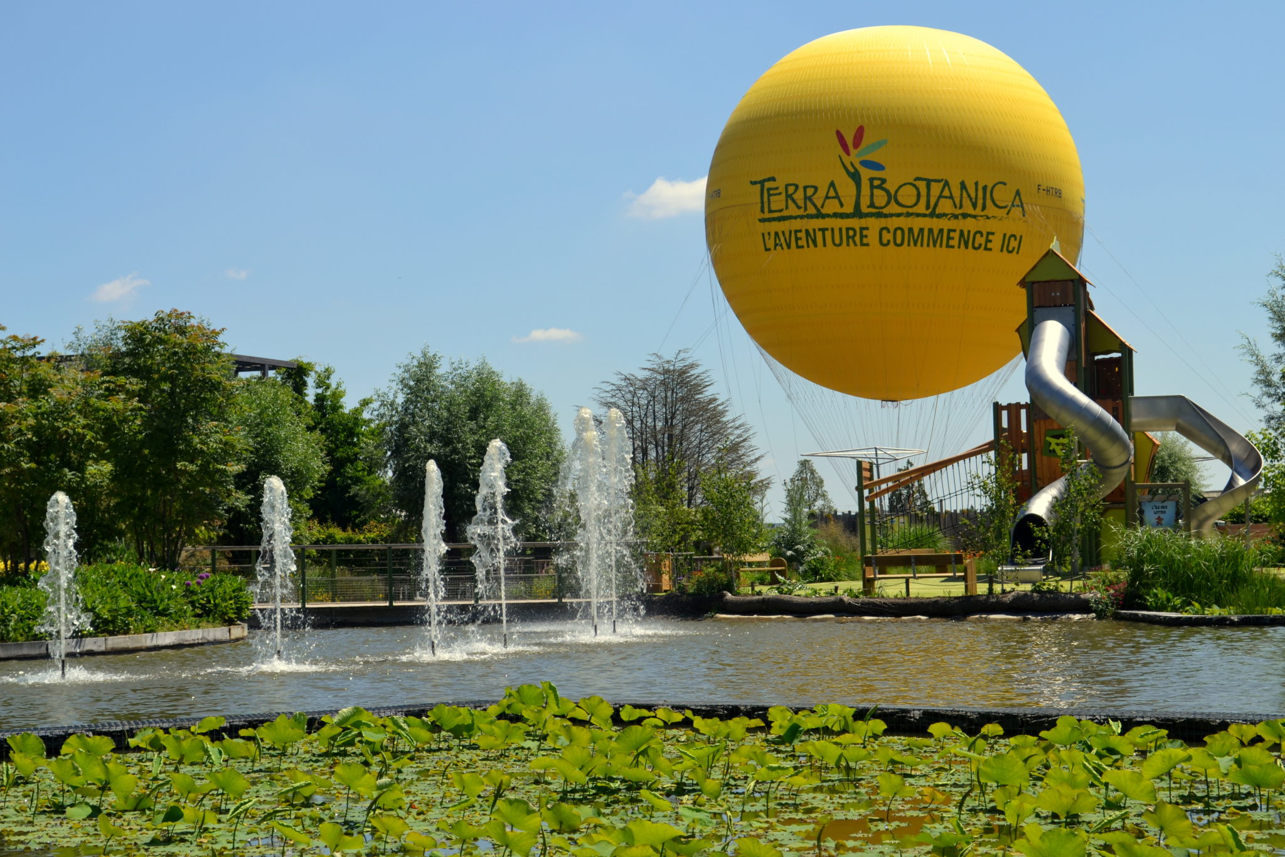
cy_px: 428
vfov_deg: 19.7
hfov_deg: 29.2
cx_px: 642
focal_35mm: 69
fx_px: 2463
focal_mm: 46
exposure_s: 1/320
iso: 100
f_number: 9
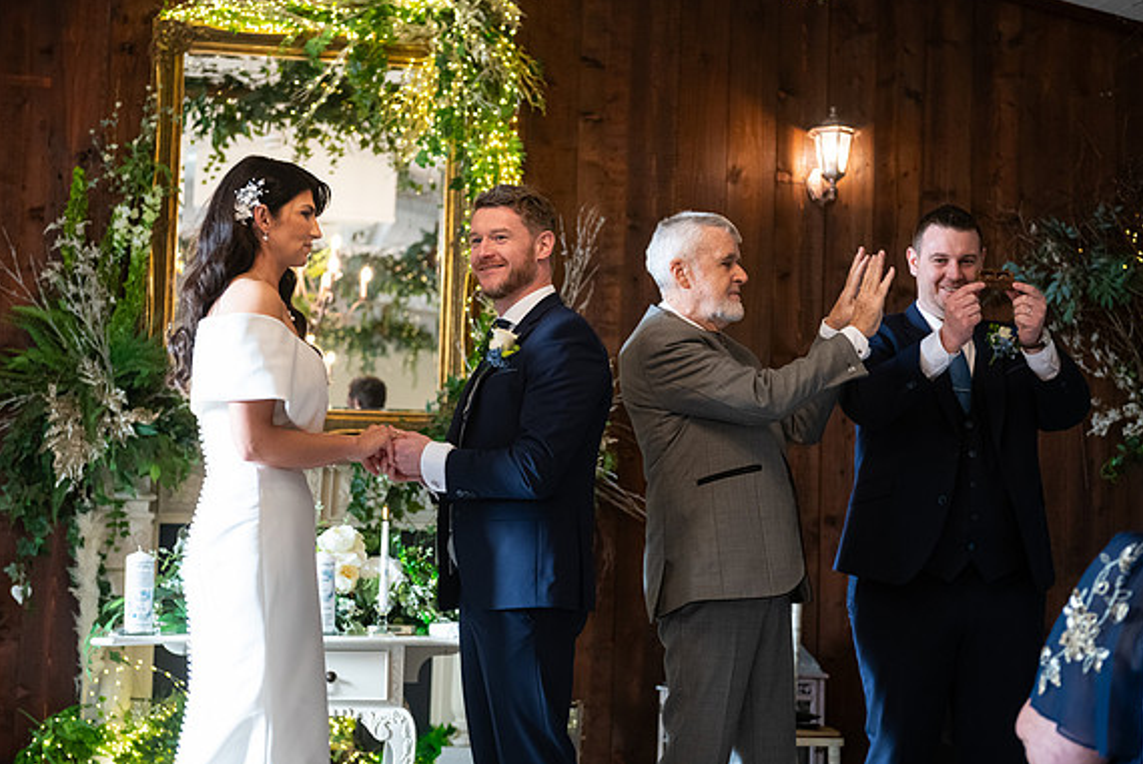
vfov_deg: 22.3
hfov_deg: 32.9
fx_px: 1938
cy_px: 380
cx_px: 574
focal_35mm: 61
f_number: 3.5
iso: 1000
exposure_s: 1/160
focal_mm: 60
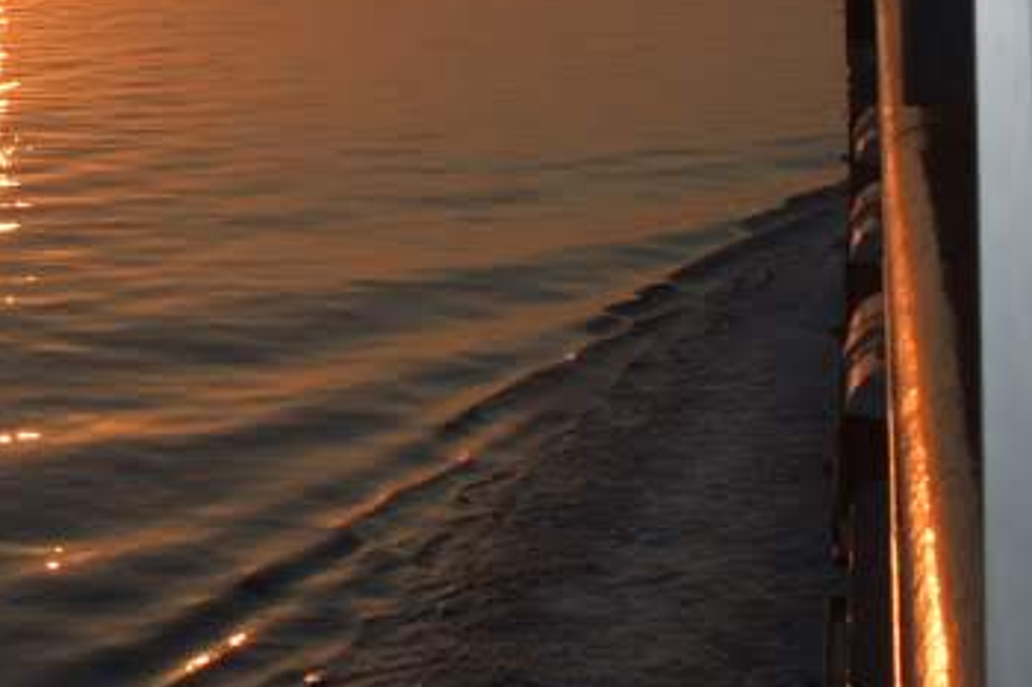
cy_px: -239
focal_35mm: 125
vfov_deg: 10.7
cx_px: -610
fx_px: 3581
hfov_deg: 15.0
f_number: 13
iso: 100
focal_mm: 18
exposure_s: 1/200
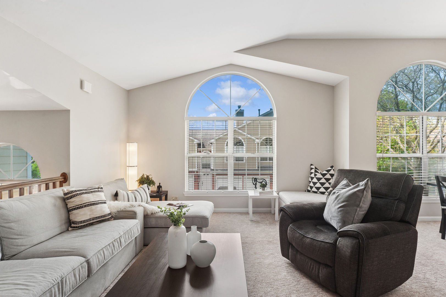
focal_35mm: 20
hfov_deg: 84.0
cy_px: 148
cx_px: 223
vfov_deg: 61.9
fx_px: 248
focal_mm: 20
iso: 400
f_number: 8
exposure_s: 1/100
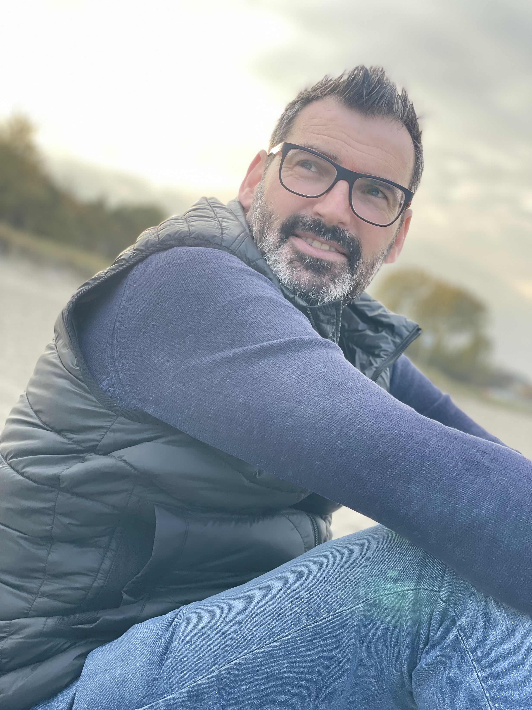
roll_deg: -14.3
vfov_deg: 36.8
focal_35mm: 52
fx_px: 1066
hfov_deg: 28.0
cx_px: 266
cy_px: 355
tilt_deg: +0.2
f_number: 2
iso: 25
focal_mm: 6
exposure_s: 1/122
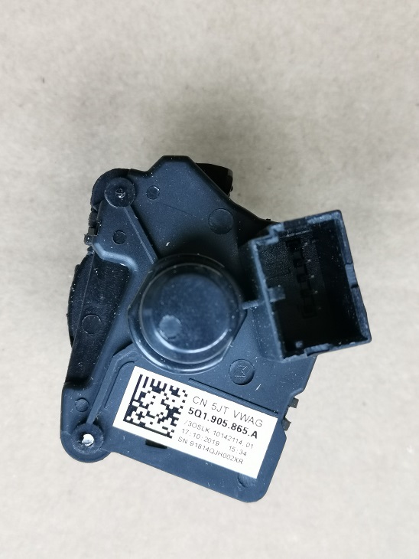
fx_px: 887
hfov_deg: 26.6
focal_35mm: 55
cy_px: 280
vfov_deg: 34.9
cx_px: 210
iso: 125
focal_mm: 5.58
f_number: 1.8
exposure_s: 1/50
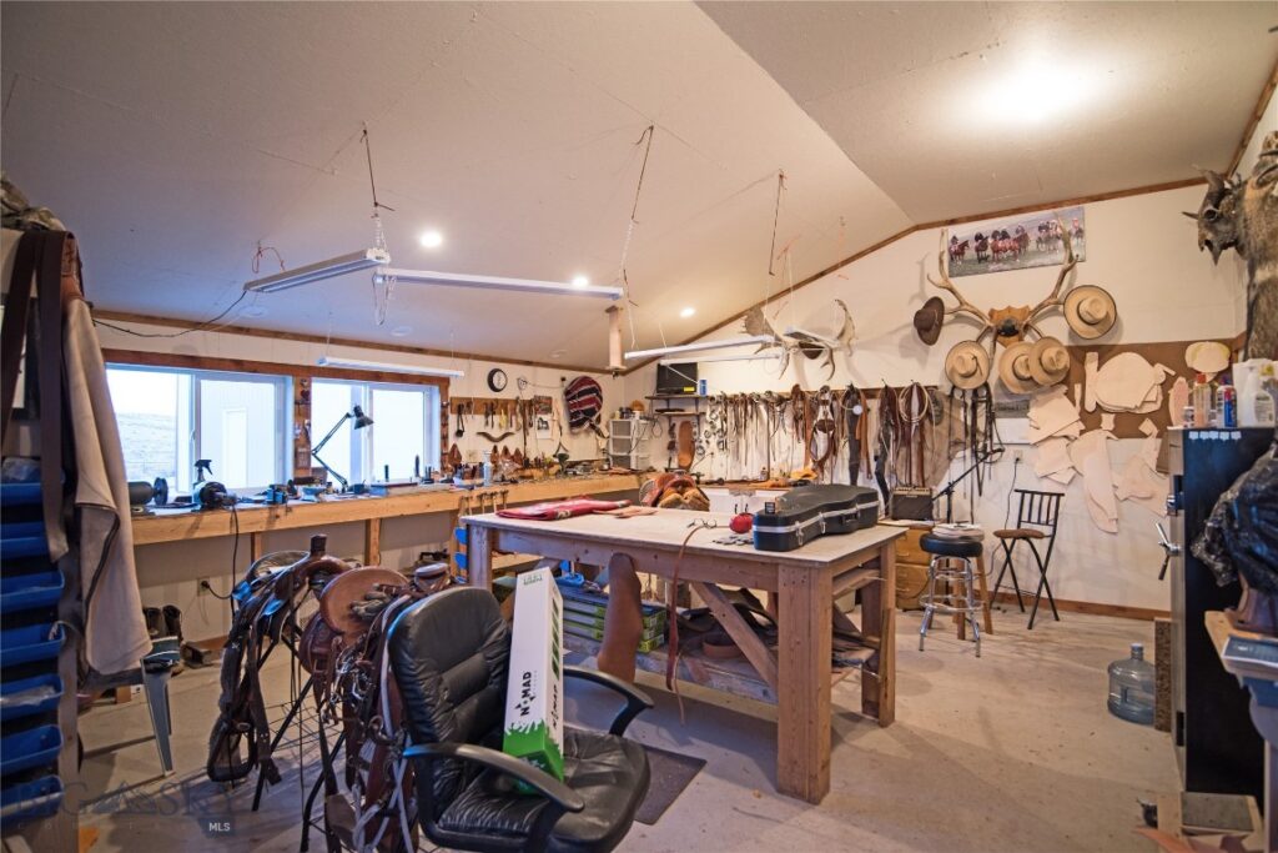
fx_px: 639
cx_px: 639
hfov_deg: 90.0
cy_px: 426
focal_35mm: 18
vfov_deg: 67.4
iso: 400
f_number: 4
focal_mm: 18
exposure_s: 1/13
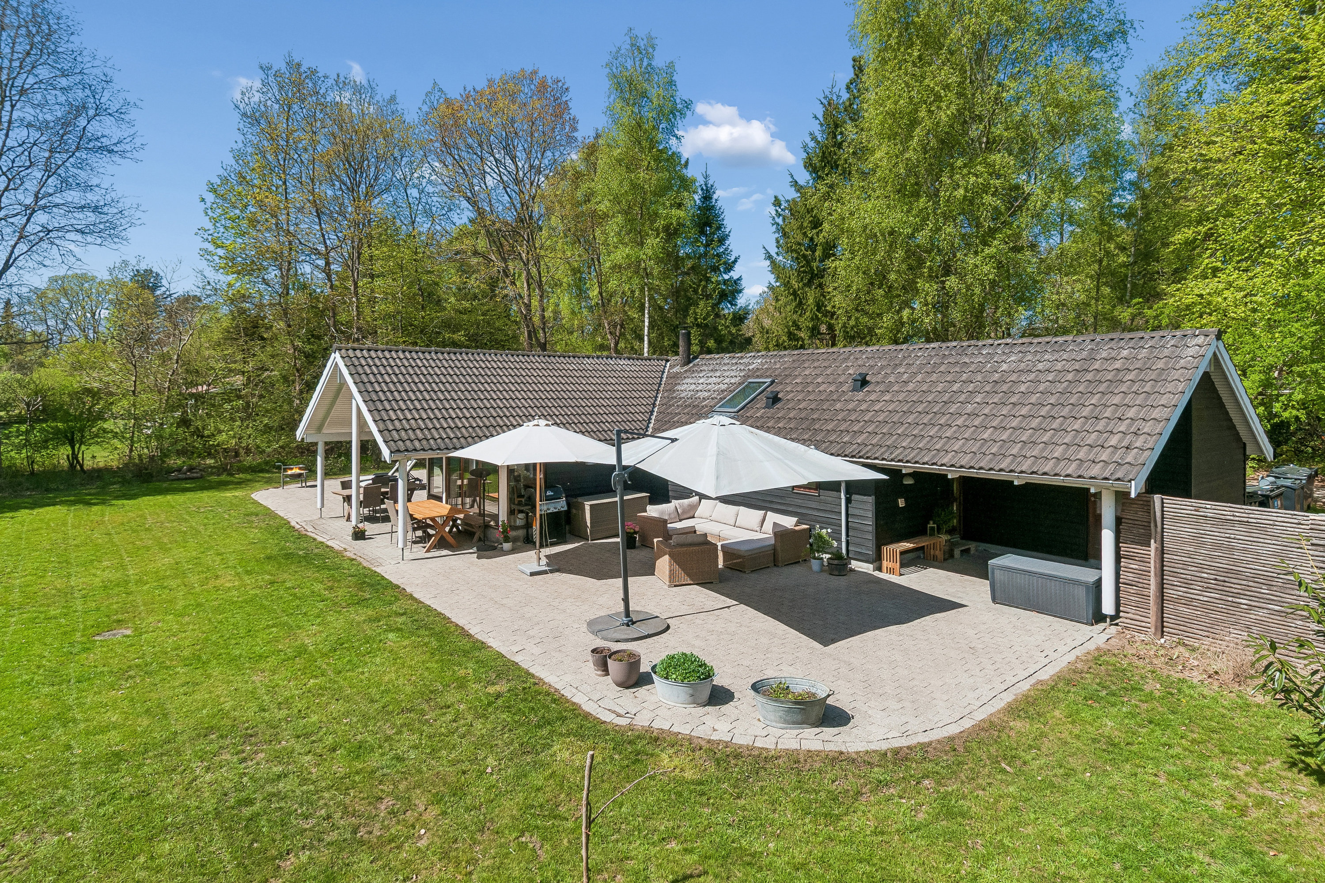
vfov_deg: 67.4
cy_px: 442
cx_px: 662
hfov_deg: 90.0
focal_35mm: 18
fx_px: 662
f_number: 10
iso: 200
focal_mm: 12
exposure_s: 1/500
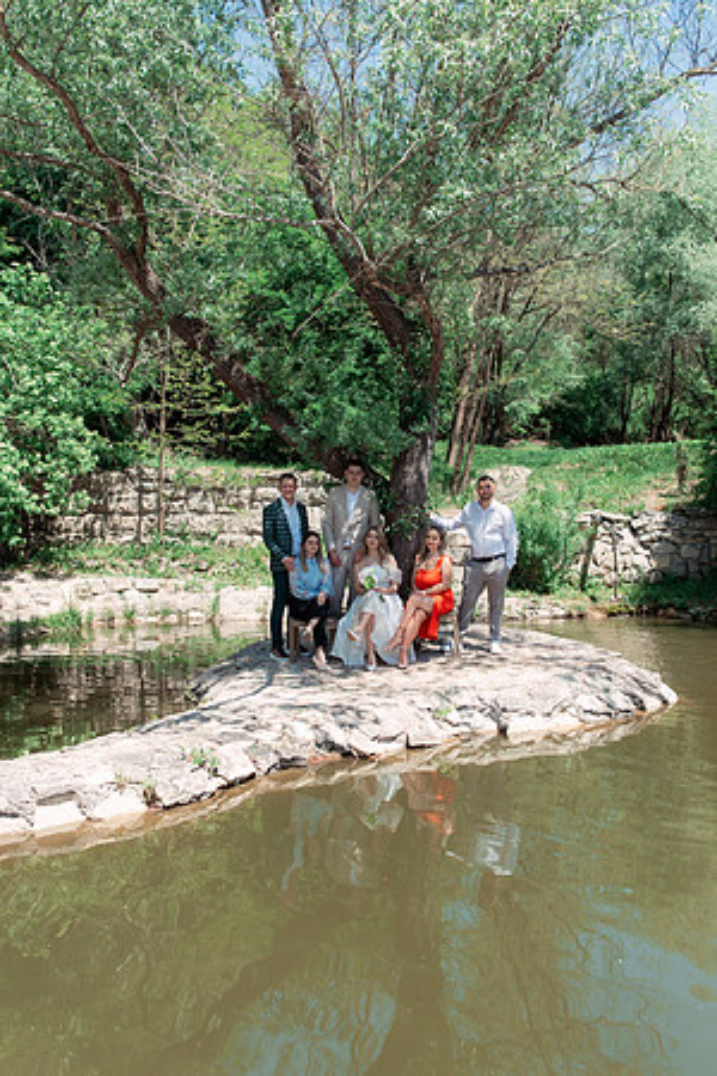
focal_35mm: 35
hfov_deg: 37.9
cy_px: 538
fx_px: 1046
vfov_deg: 54.4
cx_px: 358
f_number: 4.5
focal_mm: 35
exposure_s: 1/1600
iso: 125
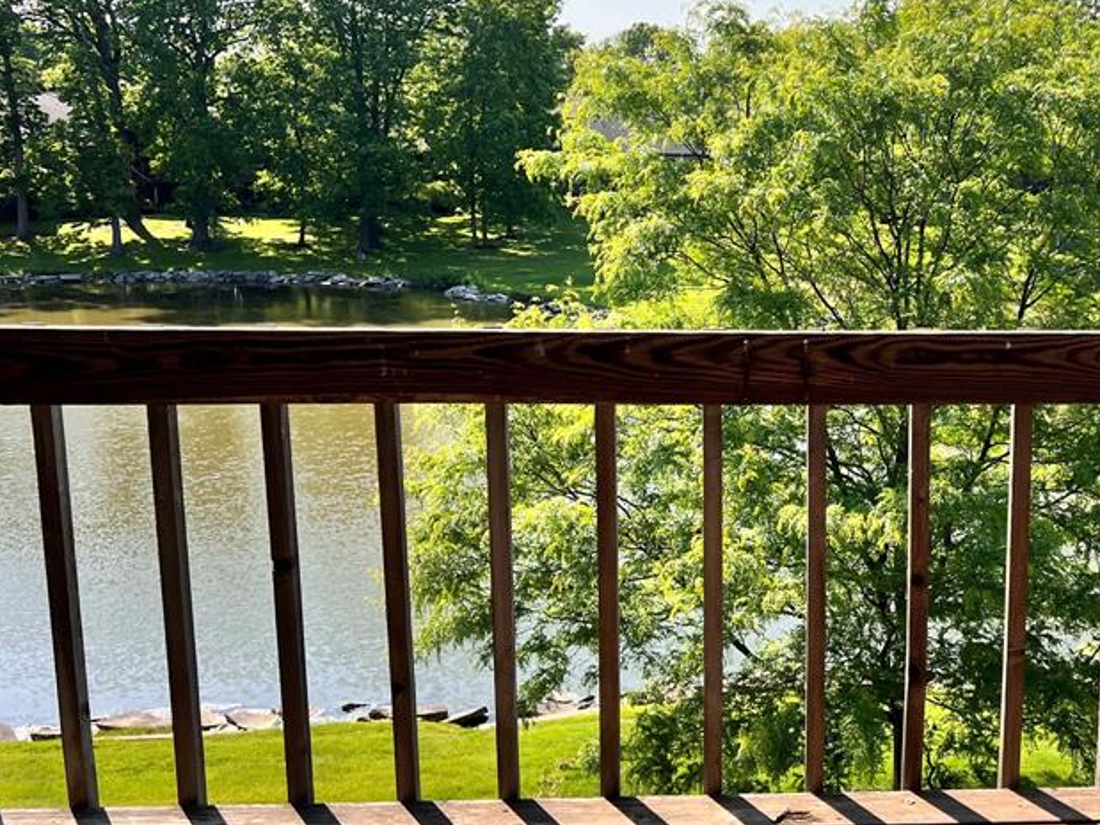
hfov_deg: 42.3
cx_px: 846
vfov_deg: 33.6
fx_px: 1366
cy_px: 384
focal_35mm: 43
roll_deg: +0.0
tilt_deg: -10.6
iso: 50
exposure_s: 1/2457
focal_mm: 5.7
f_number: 1.5
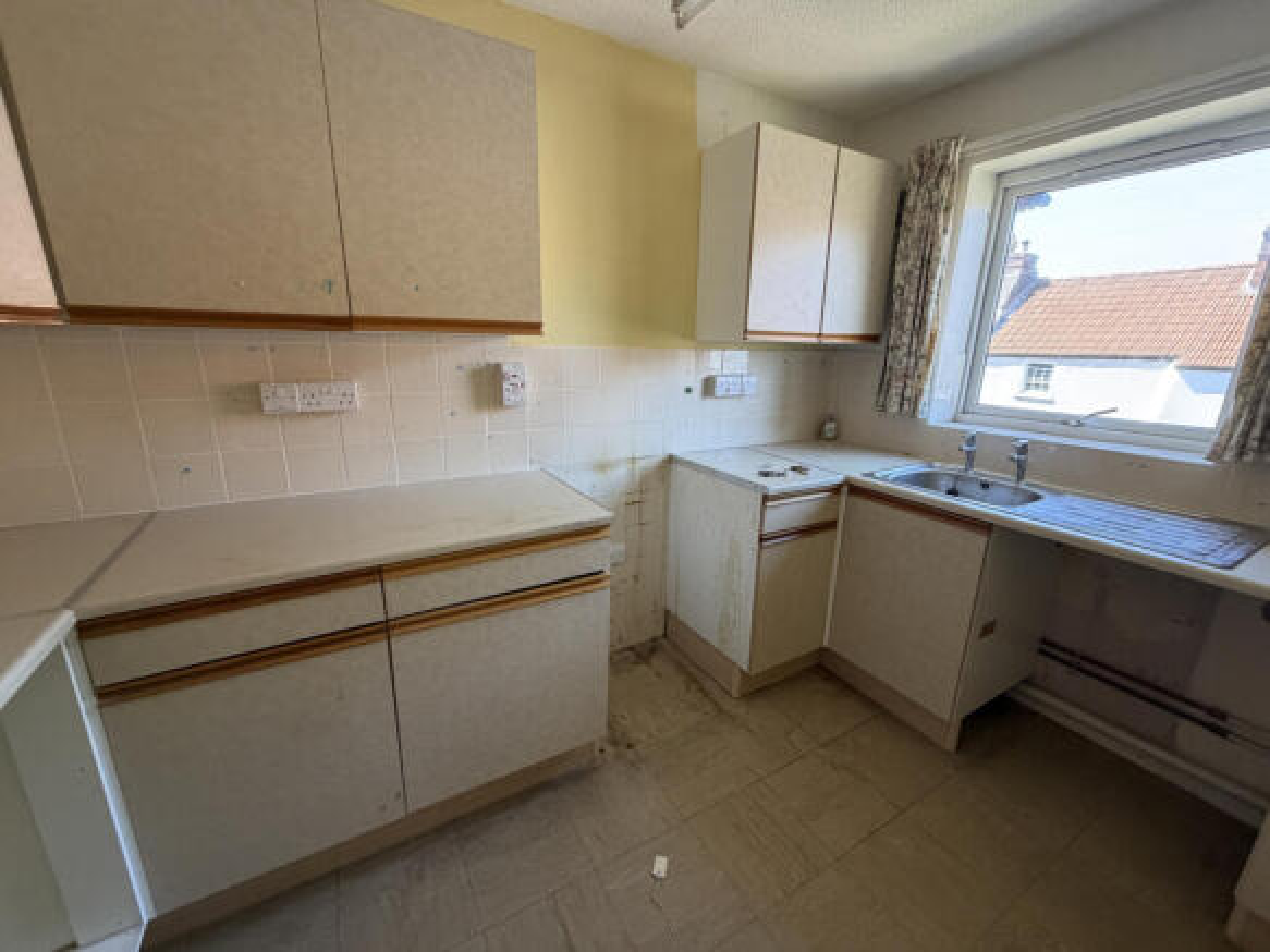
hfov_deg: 102.1
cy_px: 476
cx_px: 635
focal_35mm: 14
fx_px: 514
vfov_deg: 85.7
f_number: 2.2
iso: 250
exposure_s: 1/121
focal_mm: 2.22
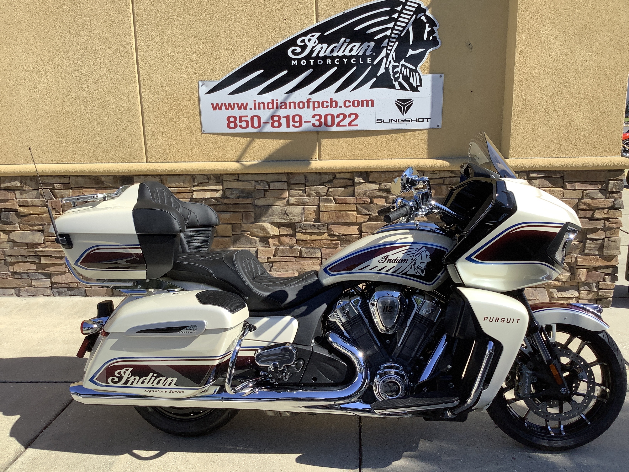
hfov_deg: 58.4
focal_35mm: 31
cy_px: 236
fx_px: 563
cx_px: 314
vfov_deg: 45.4
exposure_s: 1/1235
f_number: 2.4
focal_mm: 3.3
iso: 25
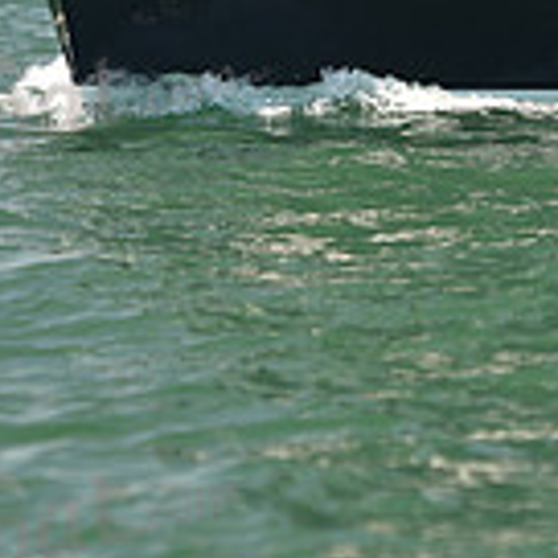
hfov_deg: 4.0
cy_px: -133
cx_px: 451
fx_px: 7915
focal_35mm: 434
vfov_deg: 4.0
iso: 250
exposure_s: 1/800
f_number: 3.5
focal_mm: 120
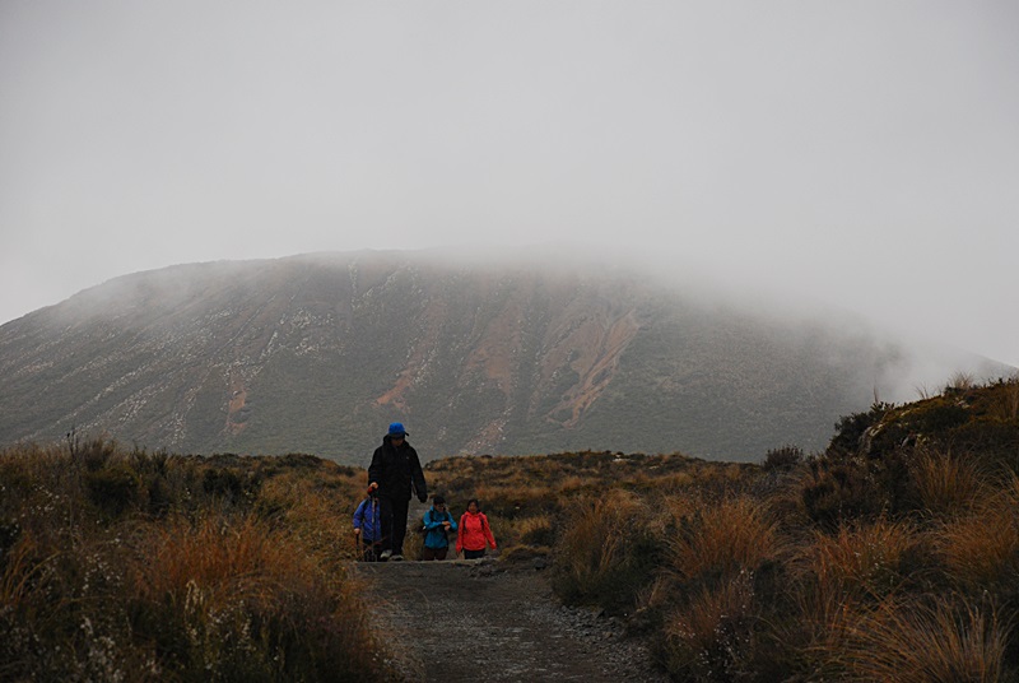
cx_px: 510
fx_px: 3402
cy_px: 342
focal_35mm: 120
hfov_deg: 17.0
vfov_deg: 11.5
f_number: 5.6
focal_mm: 80
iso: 400
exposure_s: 1/250
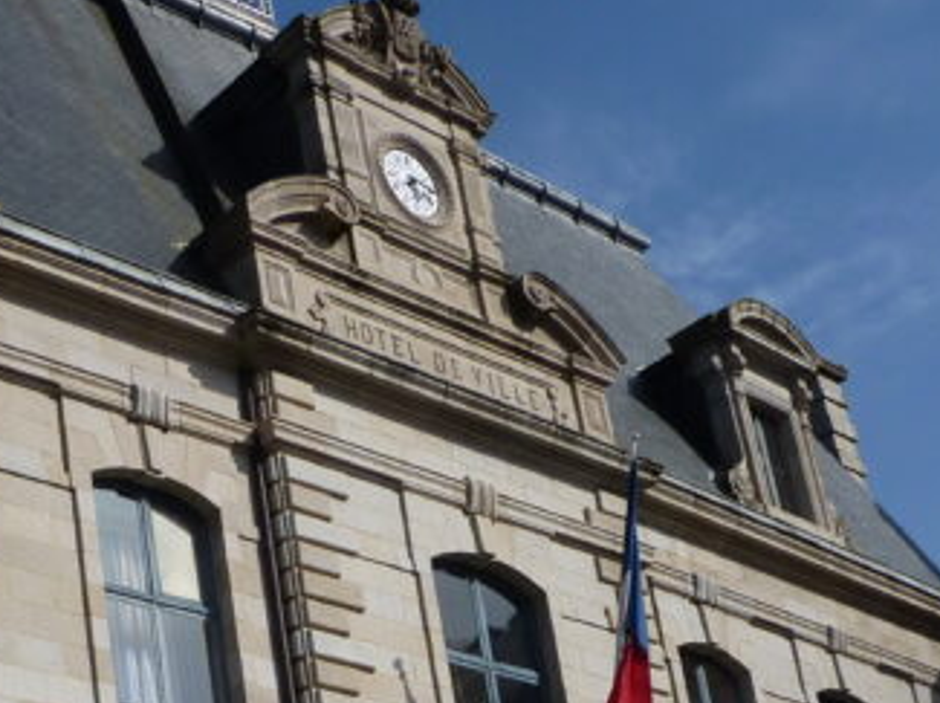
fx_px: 1926
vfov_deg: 19.5
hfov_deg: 26.9
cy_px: 827
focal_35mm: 71
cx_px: 188
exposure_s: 1/640
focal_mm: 5
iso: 80
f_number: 5.6
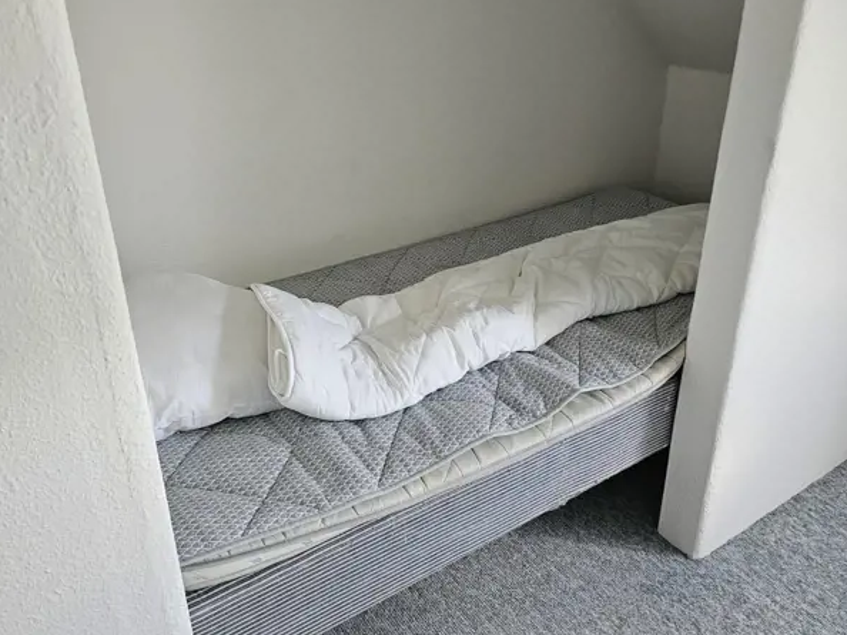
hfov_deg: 58.4
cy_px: 300
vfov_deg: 45.4
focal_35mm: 31
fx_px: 758
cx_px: 425
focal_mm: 6.3
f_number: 1.7
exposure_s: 1/50
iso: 640
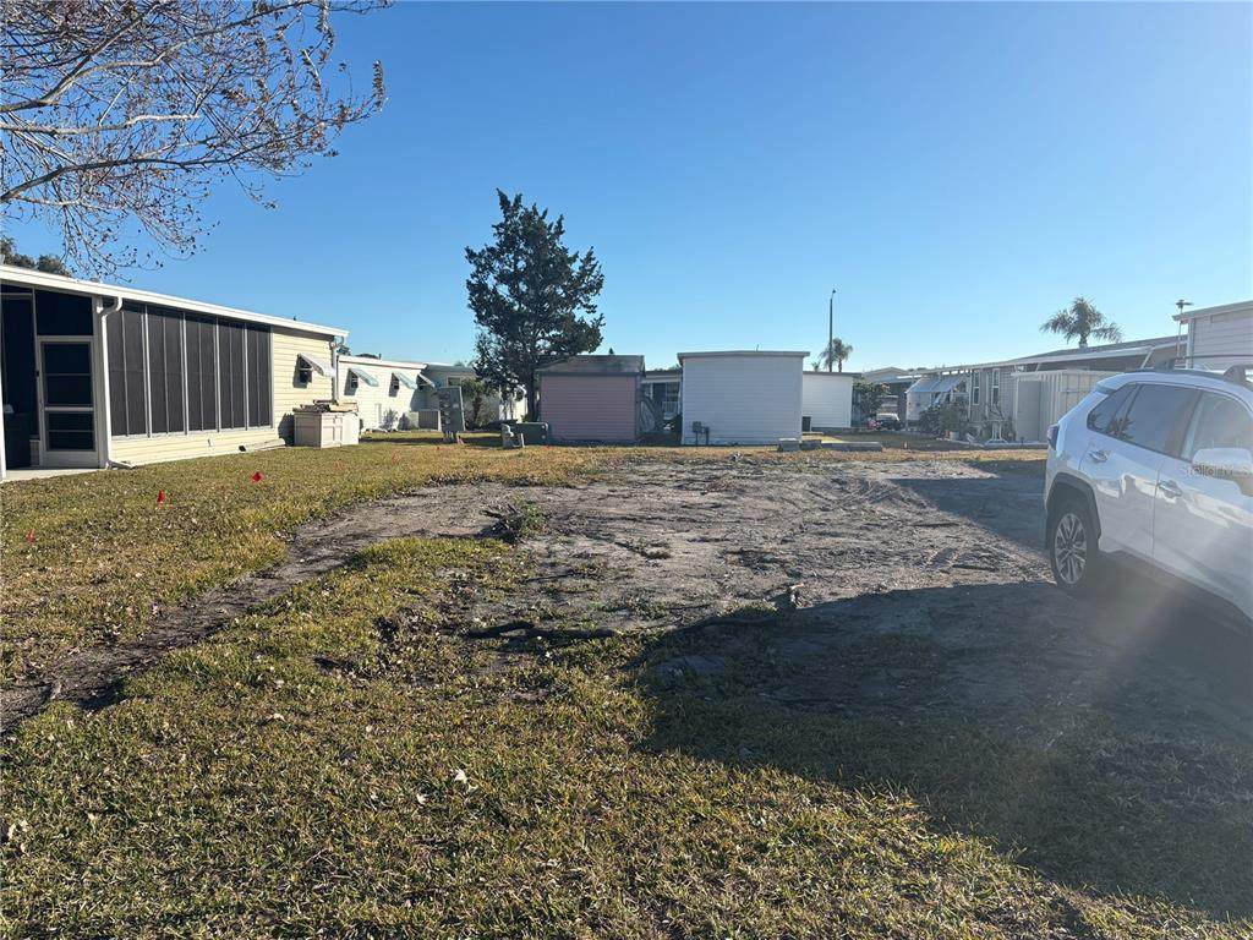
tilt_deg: -4.8
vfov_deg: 53.1
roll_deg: -0.5
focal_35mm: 26
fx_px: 941
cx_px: 626
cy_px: 470
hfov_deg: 67.3
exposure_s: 1/3831
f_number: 1.6
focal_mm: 5.96
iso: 50
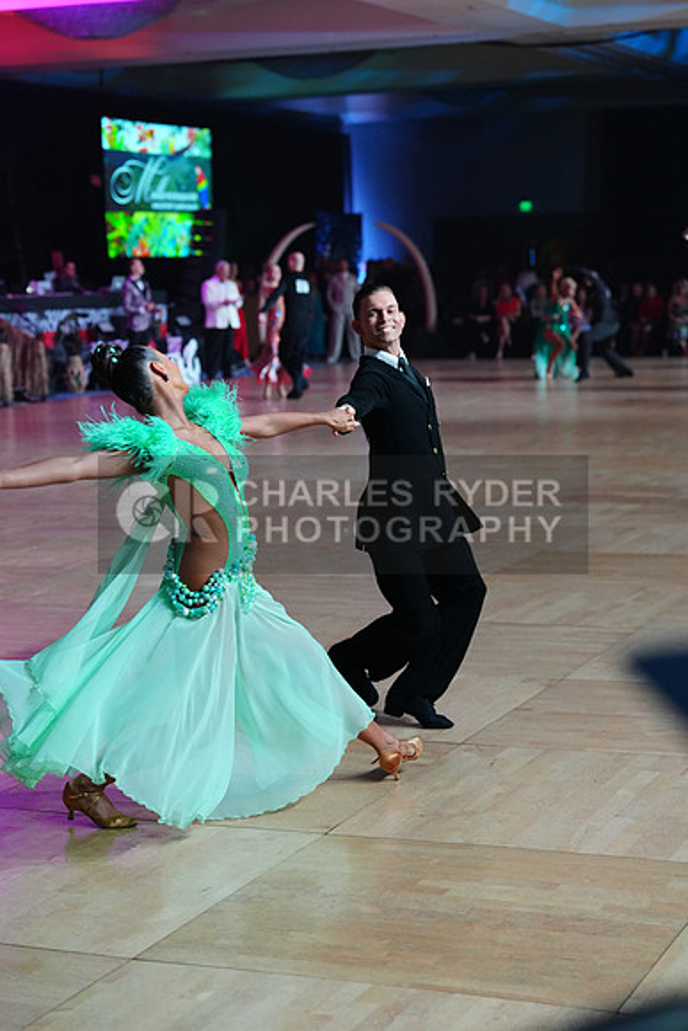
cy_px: 516
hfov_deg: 19.5
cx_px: 344
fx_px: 2005
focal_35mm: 70
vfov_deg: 28.8
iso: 2500
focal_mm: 70
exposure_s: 1/320
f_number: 3.5
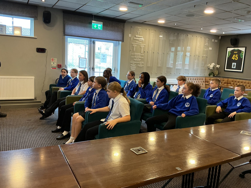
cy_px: 94
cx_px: 126
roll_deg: -4.0
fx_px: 210
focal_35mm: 29
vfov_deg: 48.2
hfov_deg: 61.7
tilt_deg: -9.1
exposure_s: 1/60
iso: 125
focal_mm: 3
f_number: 1.8
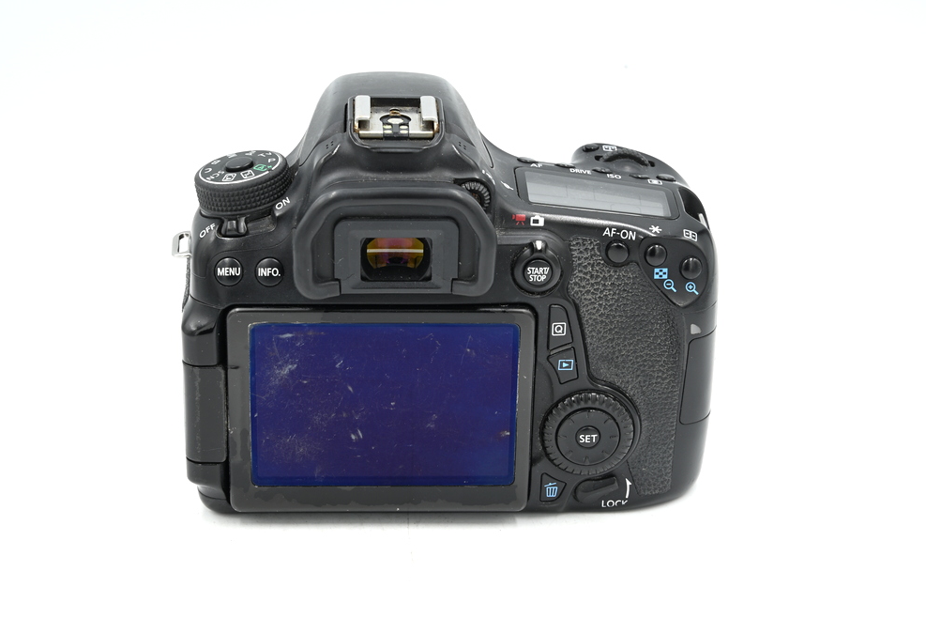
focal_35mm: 76
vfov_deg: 17.9
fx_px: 1955
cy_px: 309
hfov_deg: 26.7
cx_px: 460
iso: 200
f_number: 14
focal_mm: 75
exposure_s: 1/20
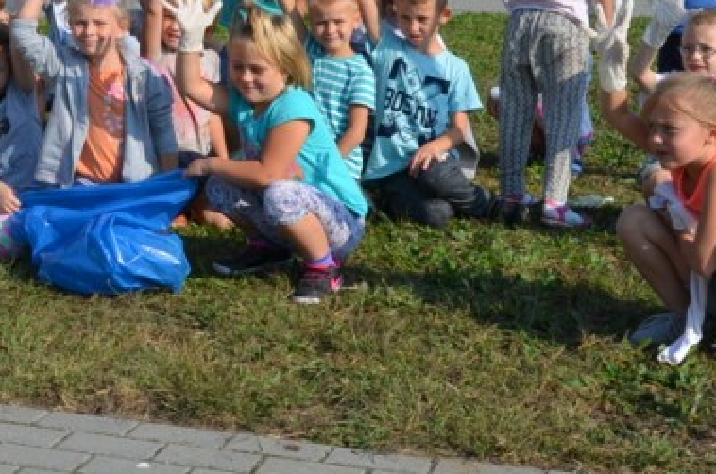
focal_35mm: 73
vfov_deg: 18.3
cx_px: 140
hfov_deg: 27.2
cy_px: 64
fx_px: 1449
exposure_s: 1/250
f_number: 8
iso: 100
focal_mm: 18
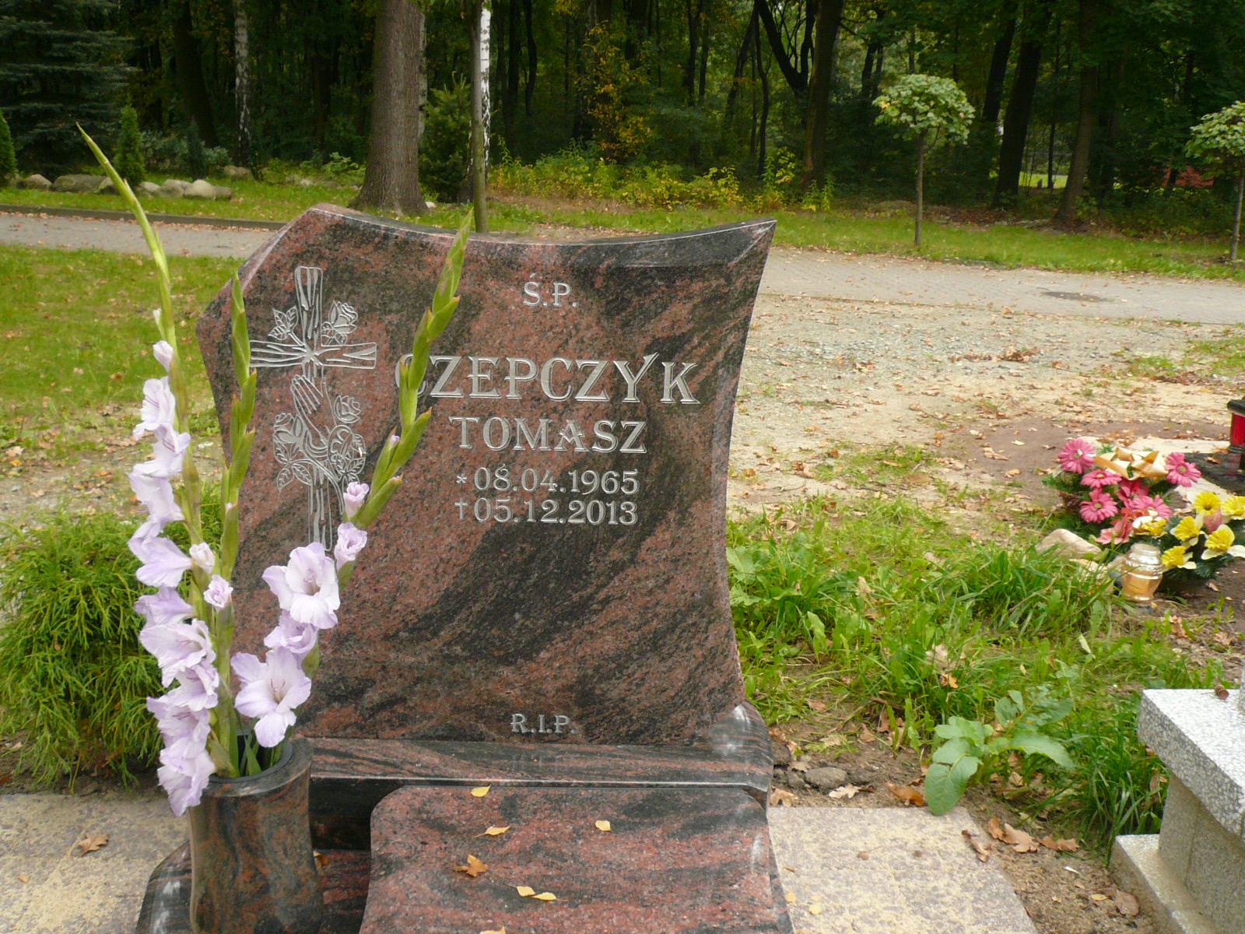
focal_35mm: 32
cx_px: 622
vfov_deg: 44.2
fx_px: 1151
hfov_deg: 56.8
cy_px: 467
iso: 100
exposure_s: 1/60
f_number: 2.8
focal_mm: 4.6
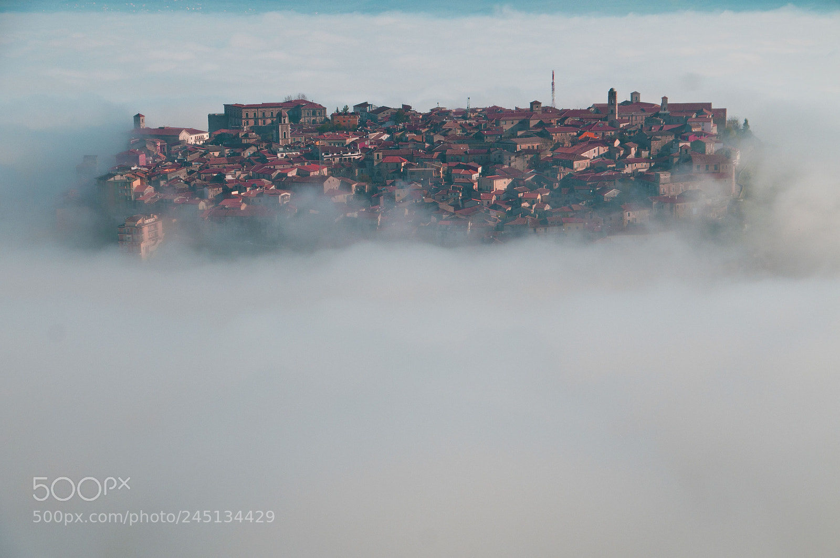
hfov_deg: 27.0
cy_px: 279
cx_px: 420
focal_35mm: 75
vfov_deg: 18.1
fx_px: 1748
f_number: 5.6
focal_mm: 50
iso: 100
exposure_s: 1/2500
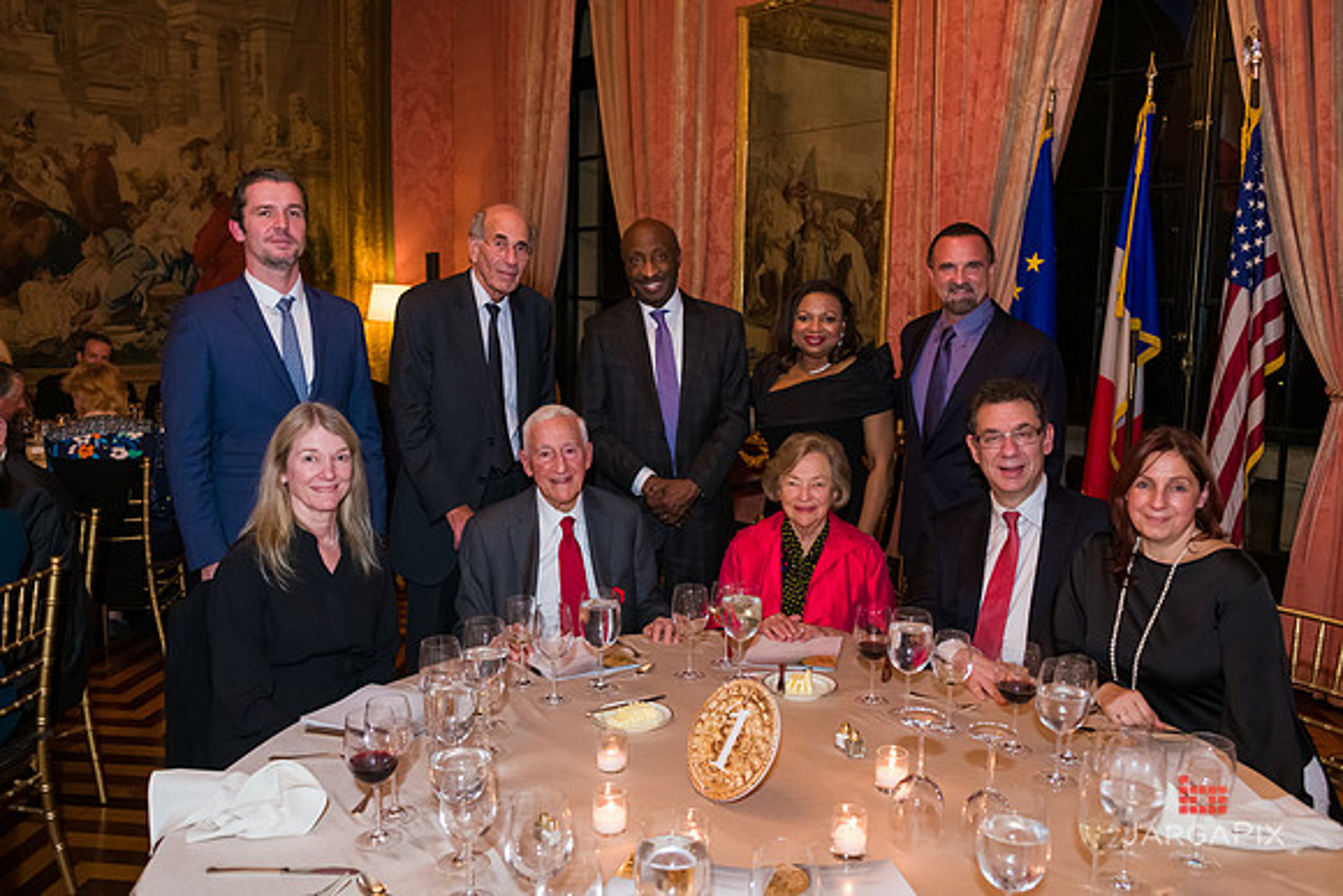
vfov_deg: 45.0
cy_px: 448
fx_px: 1082
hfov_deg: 63.6
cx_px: 672
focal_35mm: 29
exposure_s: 1/80
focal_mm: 29
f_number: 5
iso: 3200
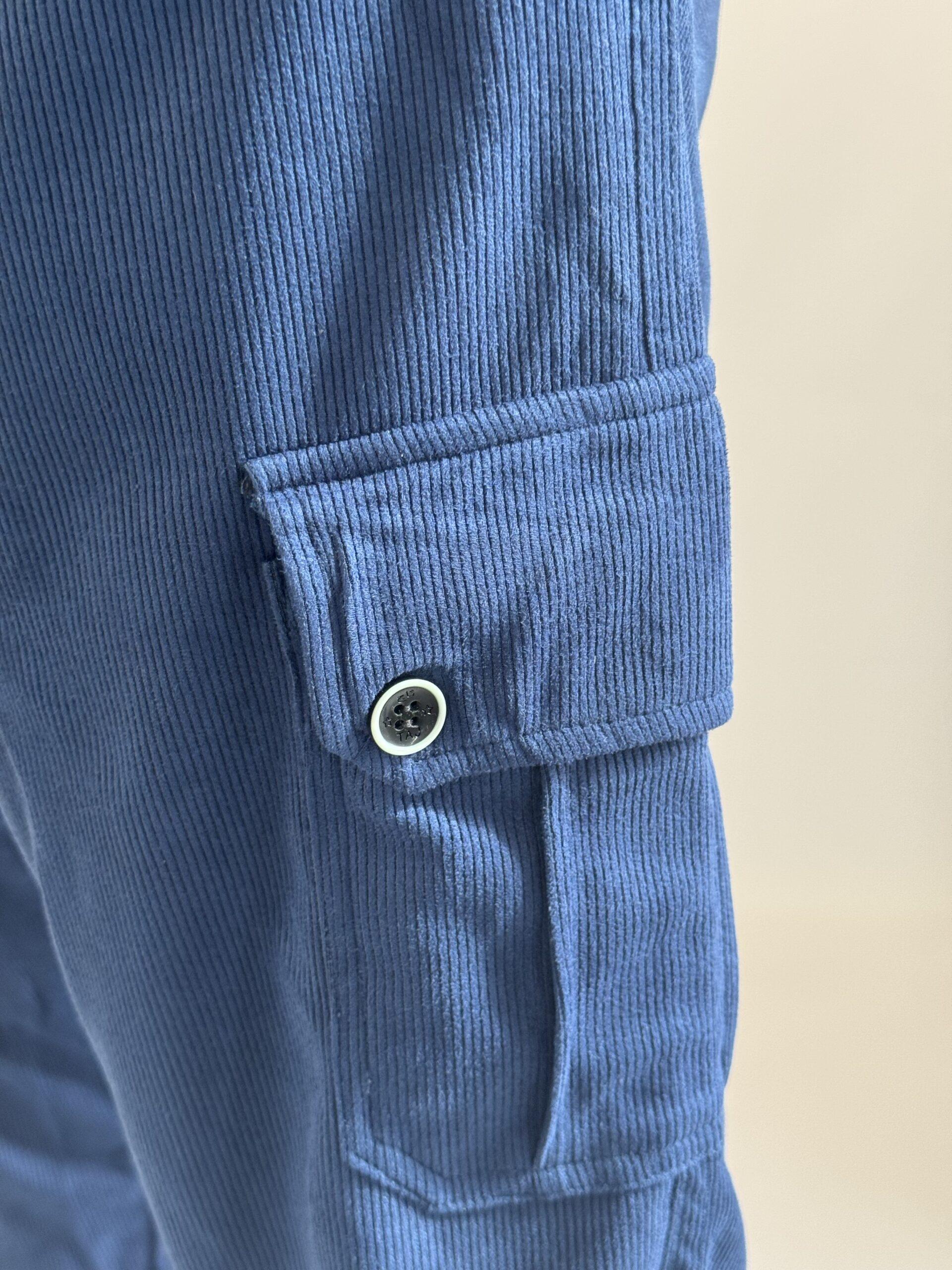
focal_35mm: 48
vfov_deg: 39.7
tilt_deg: -16.3
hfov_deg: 30.3
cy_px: 635
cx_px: 476
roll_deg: -2.8
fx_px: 1760
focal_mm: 6.76
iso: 100
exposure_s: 1/78
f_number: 1.78
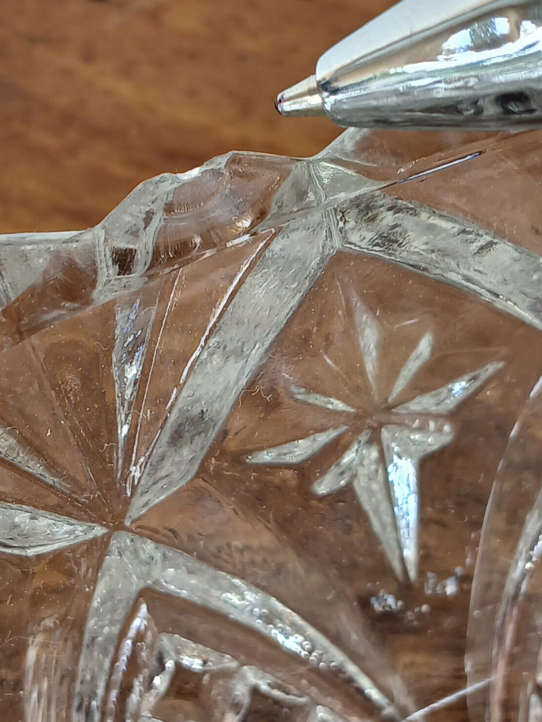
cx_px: 243
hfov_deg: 20.4
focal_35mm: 72
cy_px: 342
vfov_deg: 27.0
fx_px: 1503
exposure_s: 1/50
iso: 25
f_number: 1.8
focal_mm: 3.98
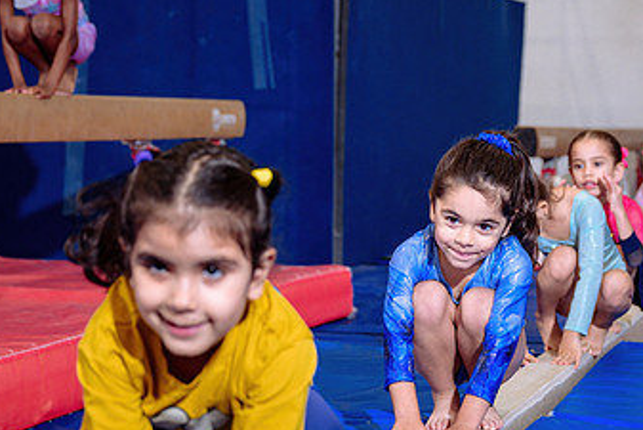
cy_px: 221
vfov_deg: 14.3
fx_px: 1715
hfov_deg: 21.2
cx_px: 358
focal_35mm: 96
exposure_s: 1/250
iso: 800
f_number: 3.5
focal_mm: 49
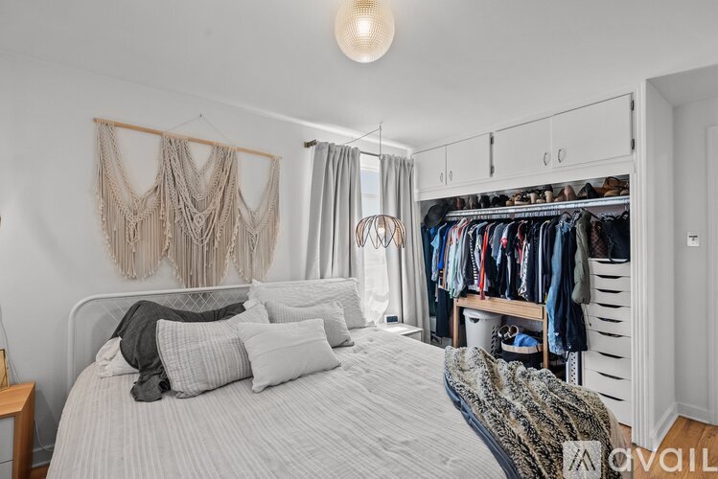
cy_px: 240
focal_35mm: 16
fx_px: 319
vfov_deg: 73.8
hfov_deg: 96.7
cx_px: 359
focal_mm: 16
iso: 2000
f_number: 8
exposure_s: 1/13
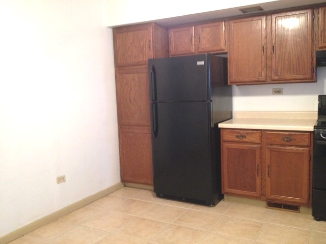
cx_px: 163
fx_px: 330
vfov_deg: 40.7
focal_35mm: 35
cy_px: 122
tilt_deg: -8.0
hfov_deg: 52.6
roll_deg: +0.8
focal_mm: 4.28
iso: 320
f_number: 2.4
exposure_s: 1/20
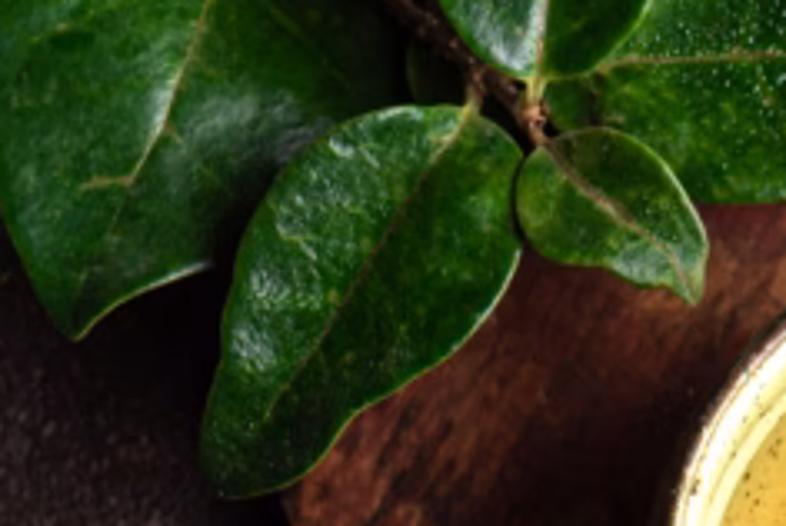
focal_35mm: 195
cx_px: 1442
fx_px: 4263
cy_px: 243
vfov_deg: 7.1
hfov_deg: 9.9
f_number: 5
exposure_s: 1/160
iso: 200
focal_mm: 45
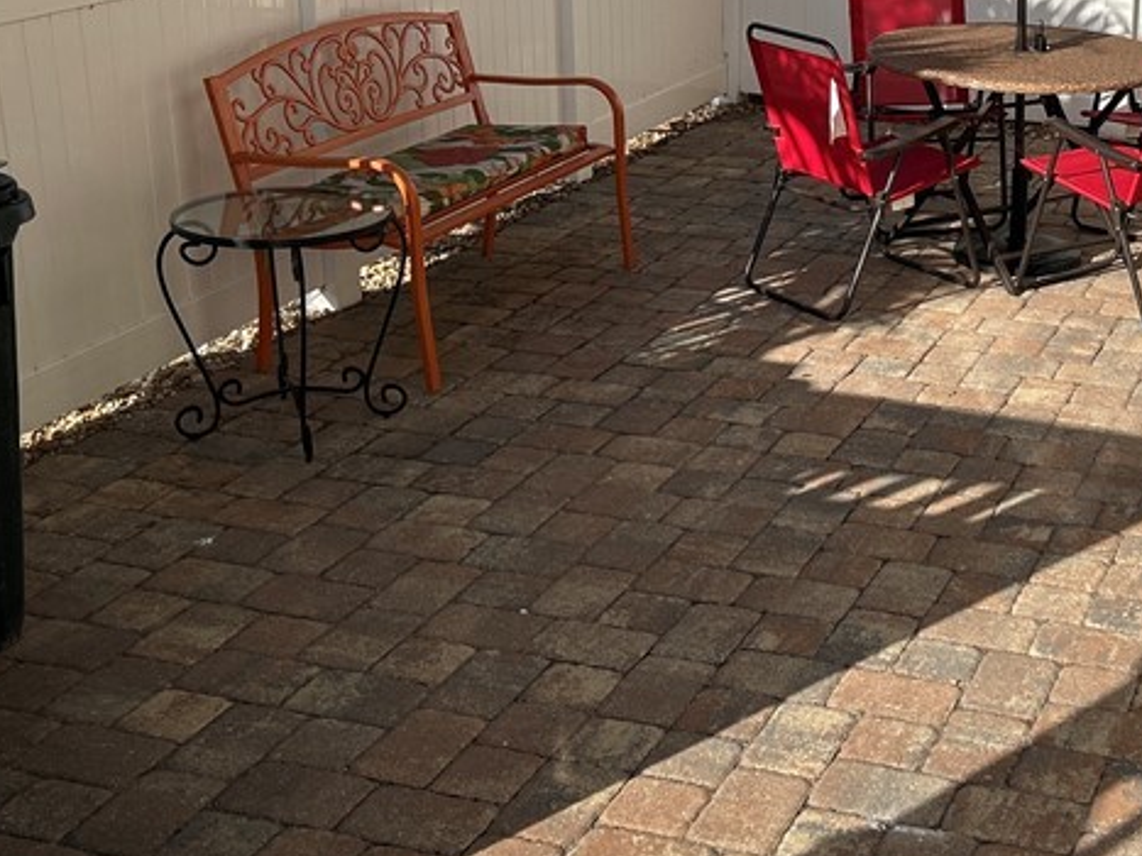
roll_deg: -3.3
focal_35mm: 57
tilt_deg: -16.7
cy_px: 262
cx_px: 983
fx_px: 1880
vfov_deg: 25.5
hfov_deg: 32.4
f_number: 1.5
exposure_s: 1/5076
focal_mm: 5.7
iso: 50
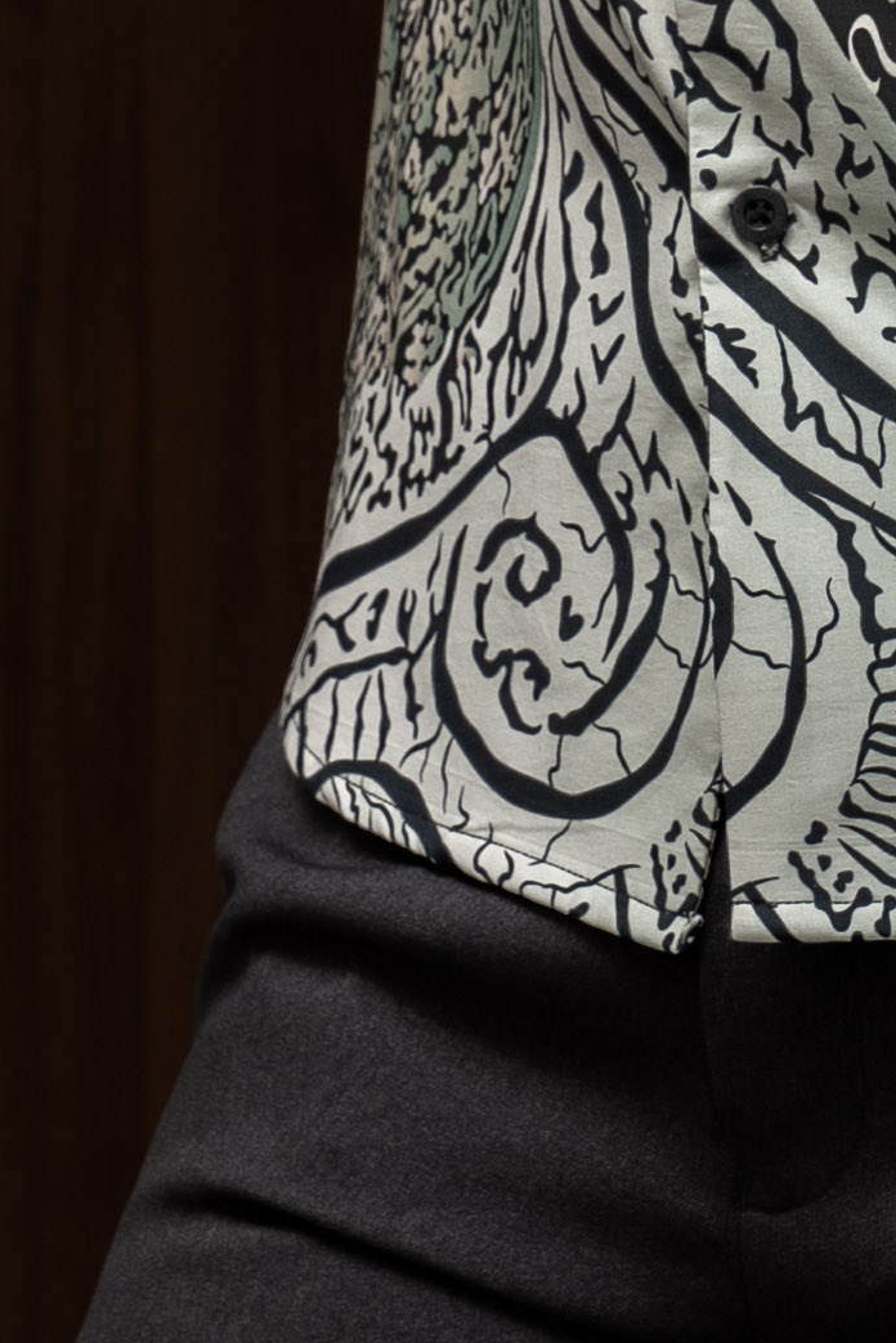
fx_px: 10382
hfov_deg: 4.9
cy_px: -952
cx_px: 835
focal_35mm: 278
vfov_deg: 7.2
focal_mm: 48.4
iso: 125
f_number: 5
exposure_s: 1/200
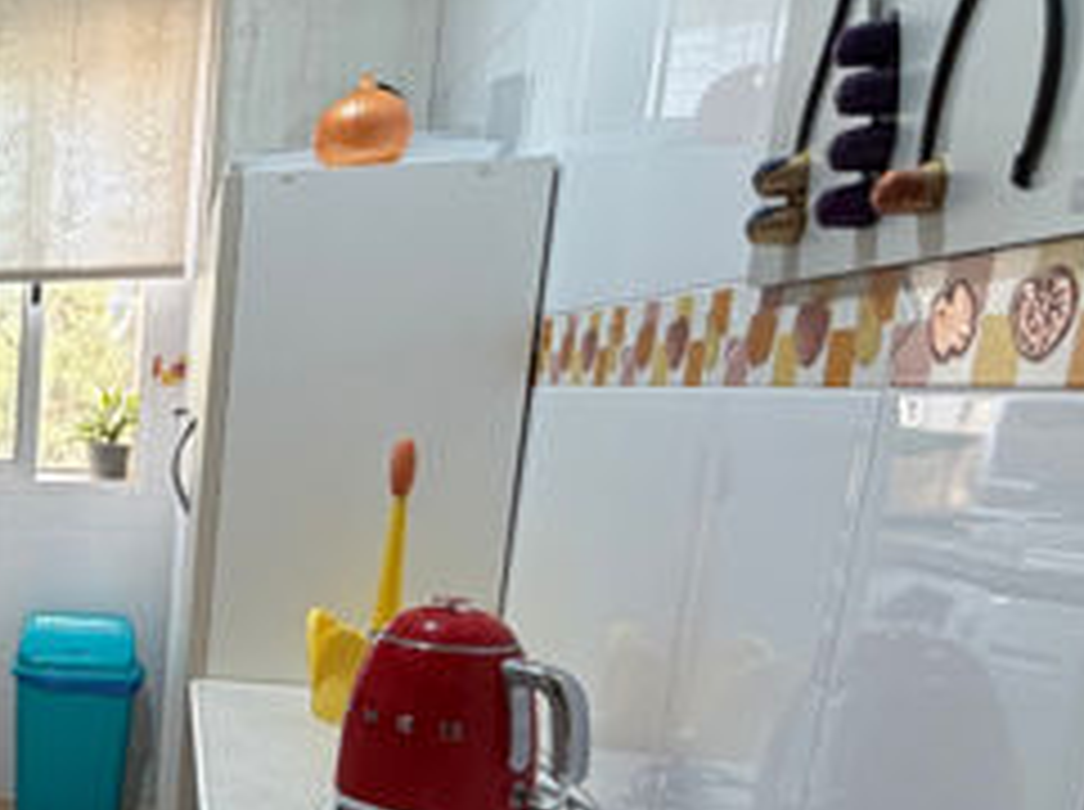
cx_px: -304
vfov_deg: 34.1
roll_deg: +0.1
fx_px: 1282
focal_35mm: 41
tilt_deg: -11.4
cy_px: 639
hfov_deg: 33.9
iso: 160
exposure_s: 1/50
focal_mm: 2.22
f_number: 2.2
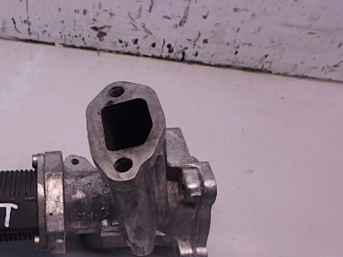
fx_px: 347
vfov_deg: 39.2
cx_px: 67
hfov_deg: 49.4
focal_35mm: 35
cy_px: 203
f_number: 3.5
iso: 160
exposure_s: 1/60
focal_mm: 3.7
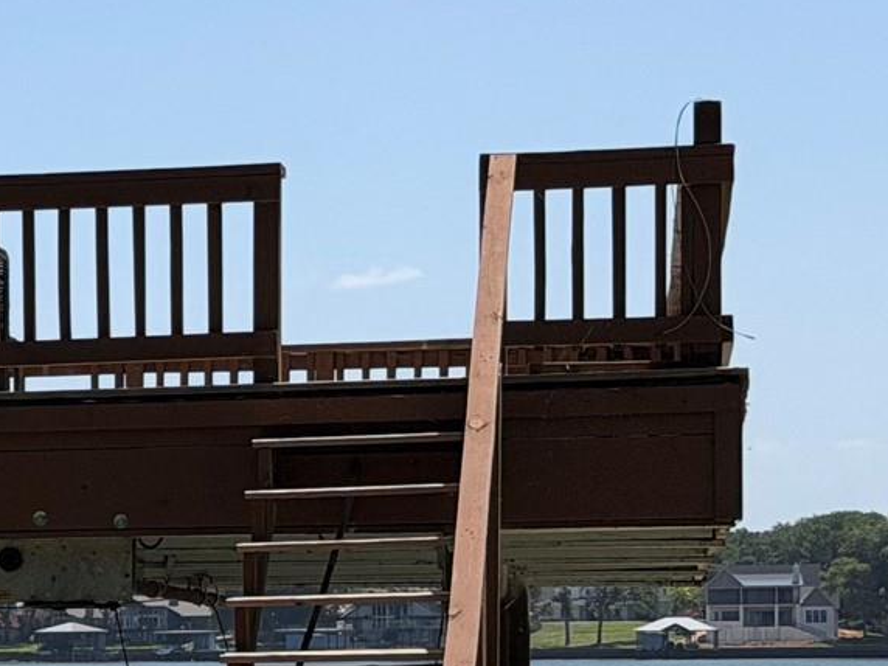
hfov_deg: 11.0
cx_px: -453
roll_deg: +1.7
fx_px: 4412
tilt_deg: -1.5
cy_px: 686
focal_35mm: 172
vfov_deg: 8.6
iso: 64
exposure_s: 1/6024
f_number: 1.78
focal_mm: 6.76
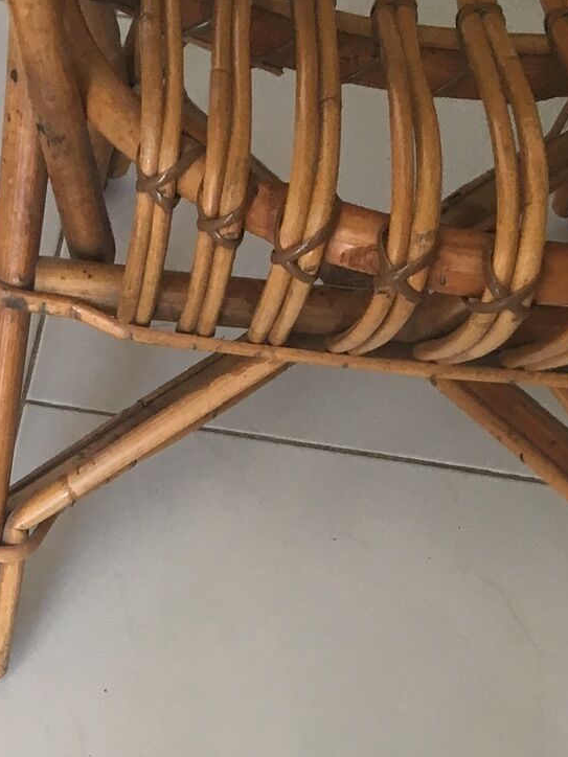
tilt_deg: -62.7
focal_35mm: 82
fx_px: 1794
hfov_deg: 17.3
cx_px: -78
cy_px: 900
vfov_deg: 22.1
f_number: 2.2
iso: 40
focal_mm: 4.15
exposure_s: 1/33
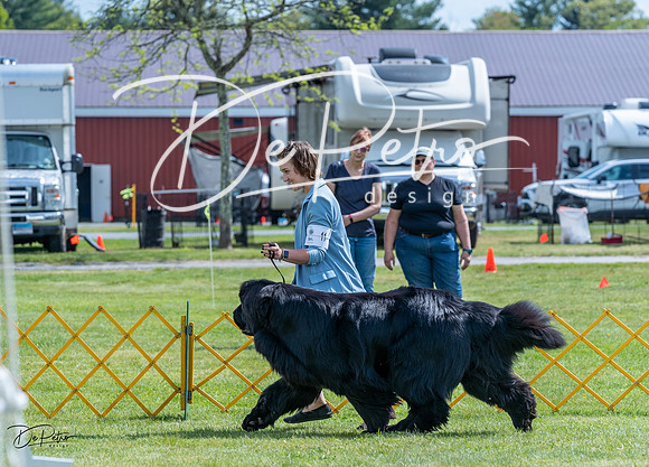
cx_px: 324
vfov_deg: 8.9
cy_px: 210
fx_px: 2982
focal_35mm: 161
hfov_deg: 12.4
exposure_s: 1/1600
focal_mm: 130
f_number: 5
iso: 400
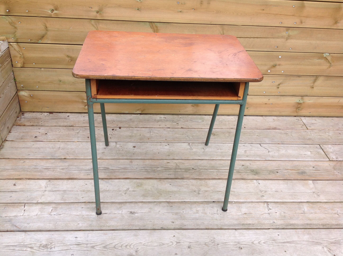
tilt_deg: -34.4
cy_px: 128
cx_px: 172
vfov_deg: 40.6
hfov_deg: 52.7
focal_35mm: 35
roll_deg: -2.7
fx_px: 346
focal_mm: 4.28
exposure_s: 1/549
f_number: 2.4
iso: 50
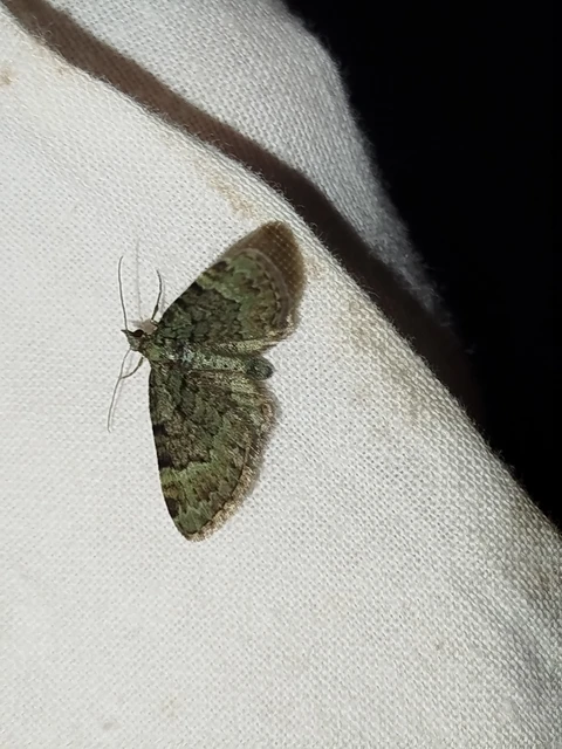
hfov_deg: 16.8
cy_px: 374
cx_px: 281
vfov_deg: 22.3
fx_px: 1905
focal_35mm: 88
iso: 80
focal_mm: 5.31
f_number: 1.7
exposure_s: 1/50
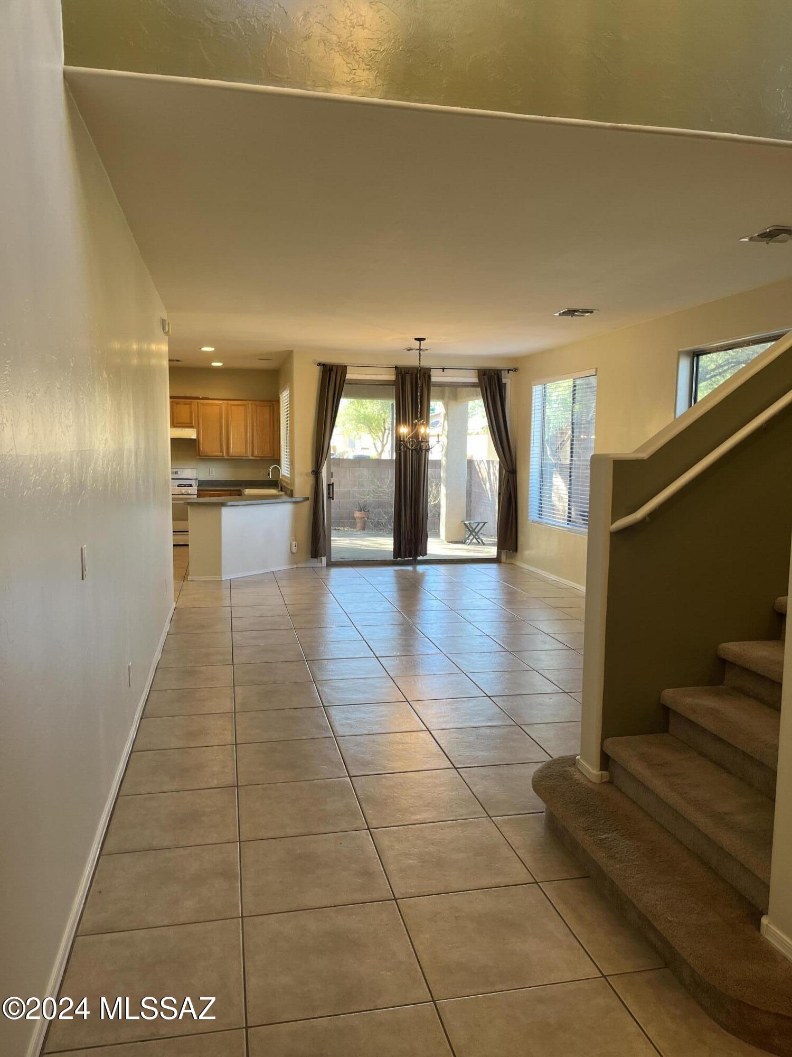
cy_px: 528
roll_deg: -0.6
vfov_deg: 67.3
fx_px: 793
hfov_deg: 53.1
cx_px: 396
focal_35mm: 26
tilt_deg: -5.4
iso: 64
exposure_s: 1/60
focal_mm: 5.1
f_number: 1.6
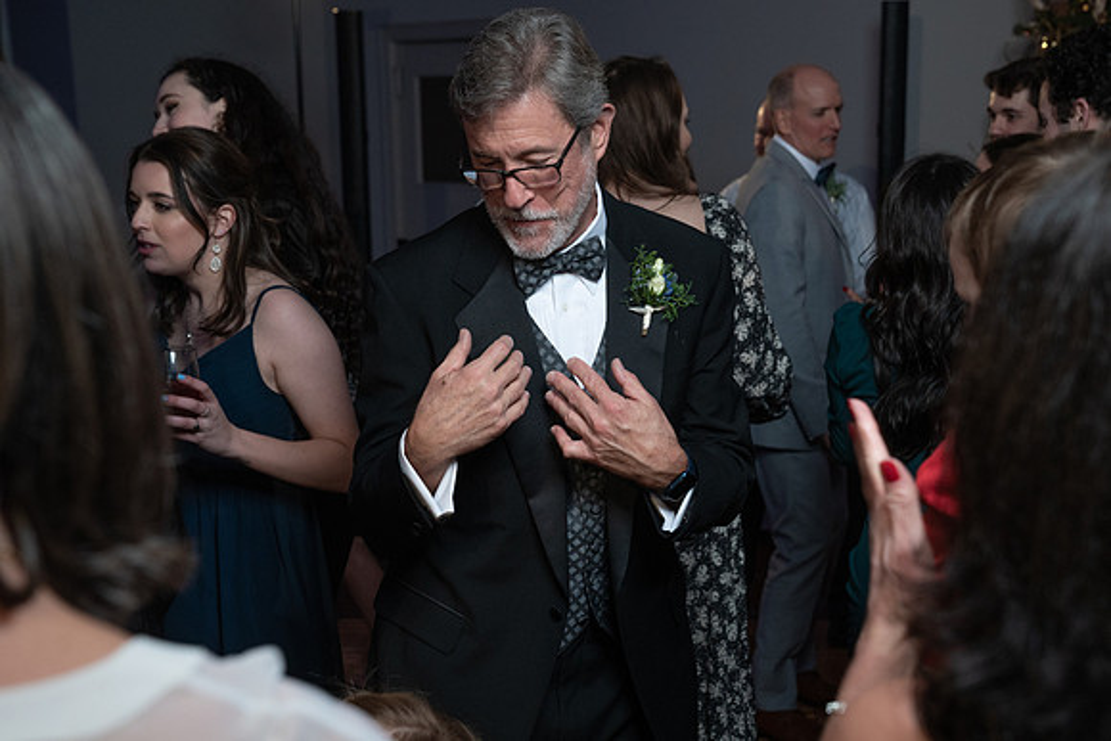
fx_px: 1720
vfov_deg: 24.3
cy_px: 413
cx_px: 619
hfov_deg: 35.8
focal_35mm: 56
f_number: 5
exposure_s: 1/200
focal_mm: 50
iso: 2000
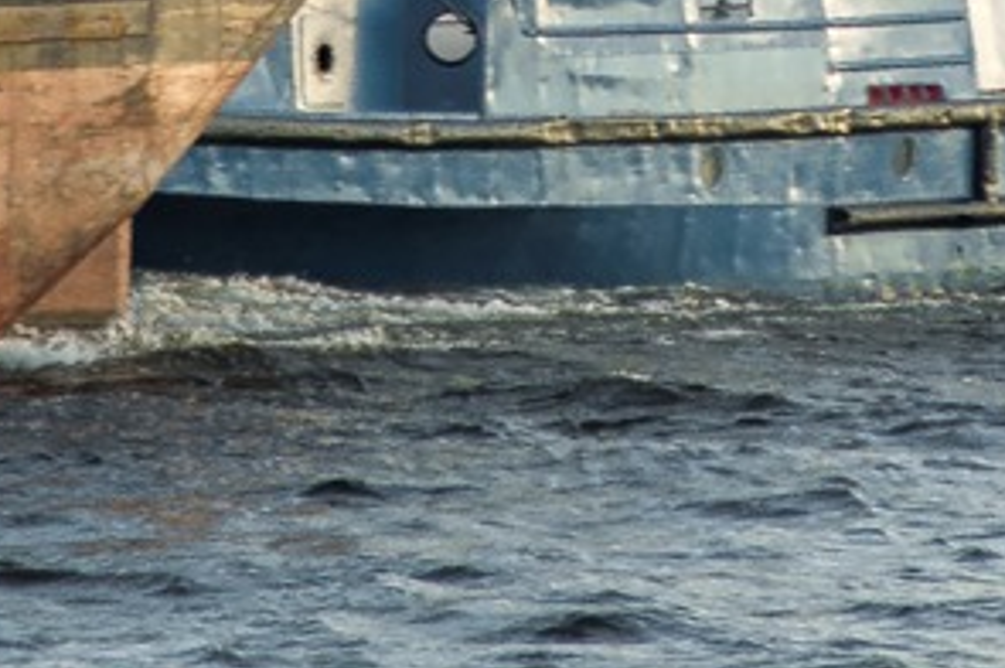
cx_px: 528
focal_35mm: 1322
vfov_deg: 1.0
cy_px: -494
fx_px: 36865
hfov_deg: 1.6
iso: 100
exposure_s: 1/160
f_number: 5.6
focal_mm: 200
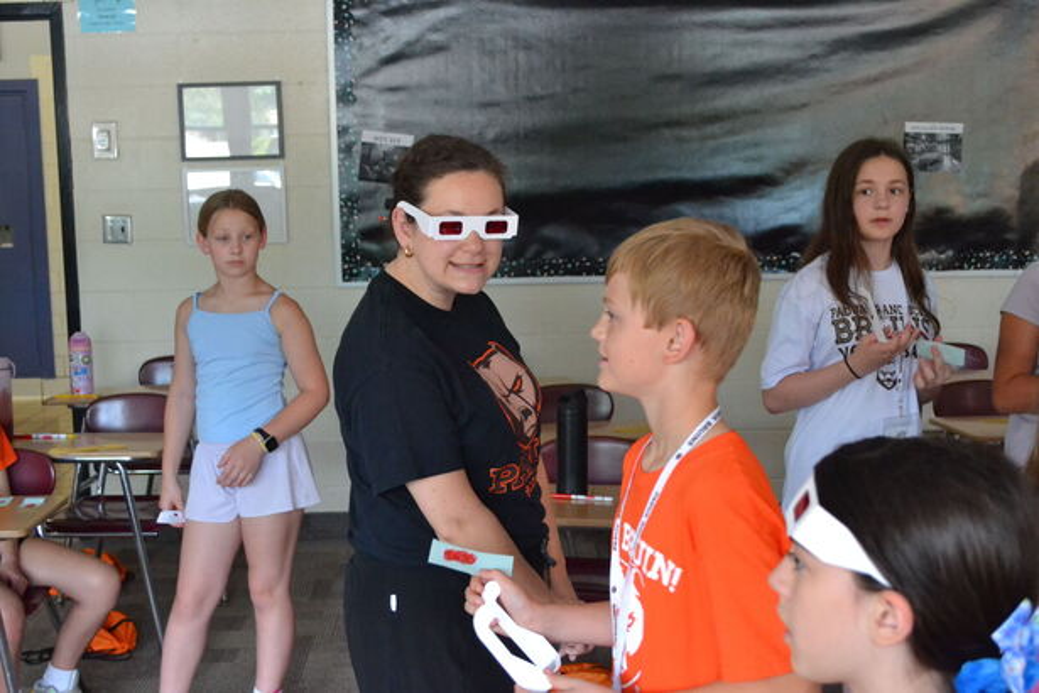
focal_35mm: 52
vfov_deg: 25.8
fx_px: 1515
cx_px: 520
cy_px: 346
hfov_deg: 37.9
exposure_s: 1/125
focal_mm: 35
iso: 3200
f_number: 5
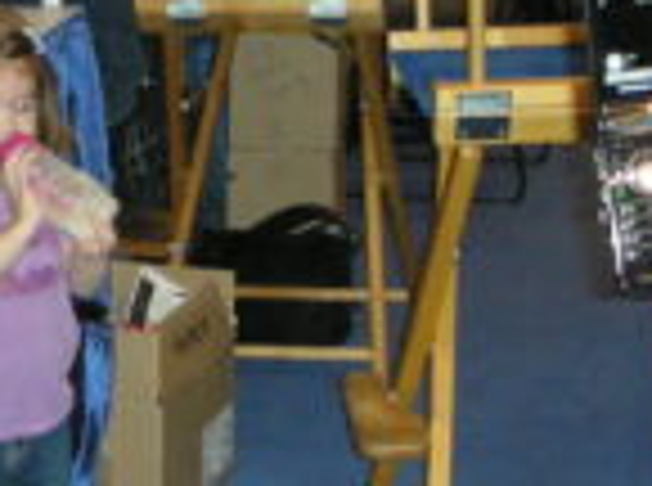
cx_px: 31
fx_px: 2273
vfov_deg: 12.1
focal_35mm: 121
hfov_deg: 16.1
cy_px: -2
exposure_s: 1/60
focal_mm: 5.8
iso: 233
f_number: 2.8
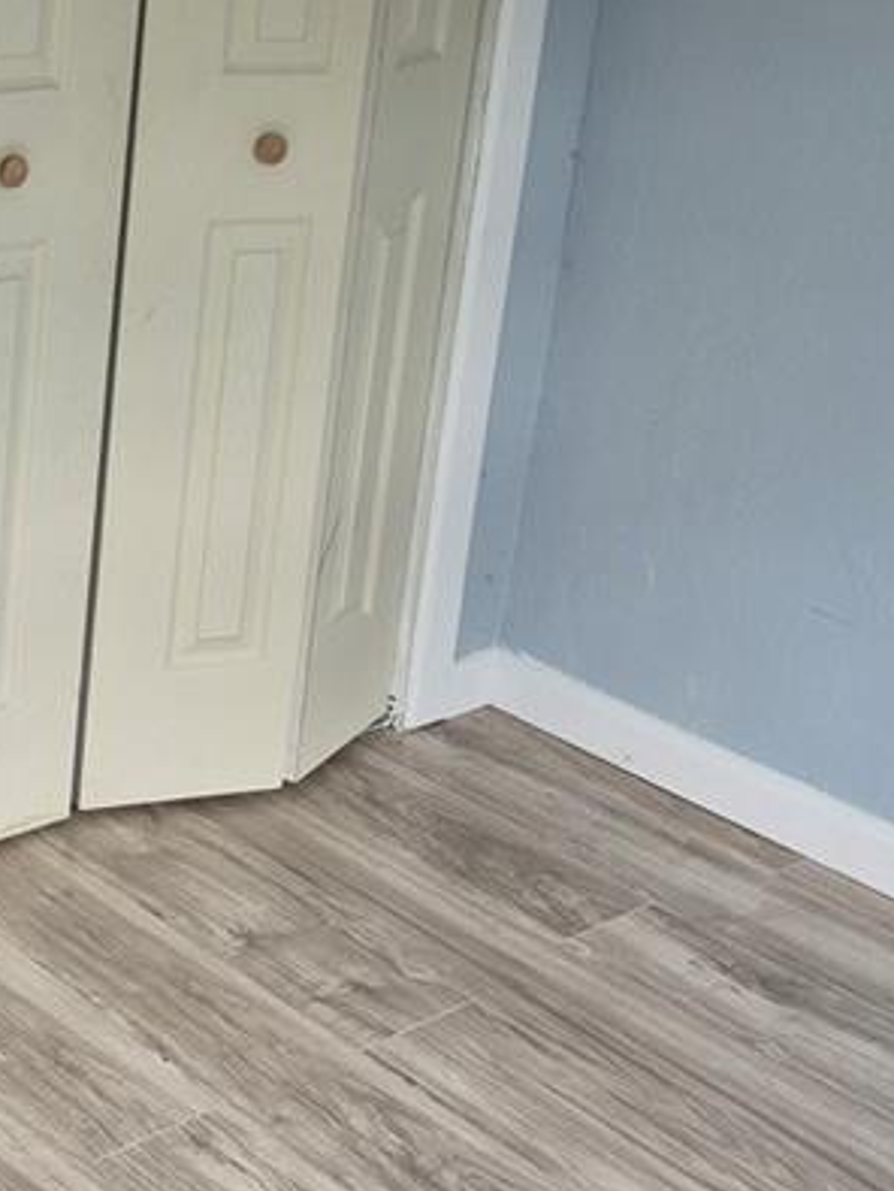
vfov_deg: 27.7
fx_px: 2408
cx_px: 36
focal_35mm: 70
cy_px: 502
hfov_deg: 20.5
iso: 80
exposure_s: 1/180
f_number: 1.8
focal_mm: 5.4
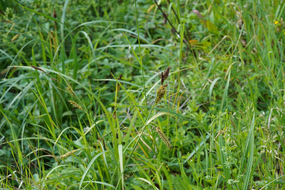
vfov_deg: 15.2
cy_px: 95
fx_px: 712
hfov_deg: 22.6
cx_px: 142
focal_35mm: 90
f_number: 9
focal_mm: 90
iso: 500
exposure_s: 1/125
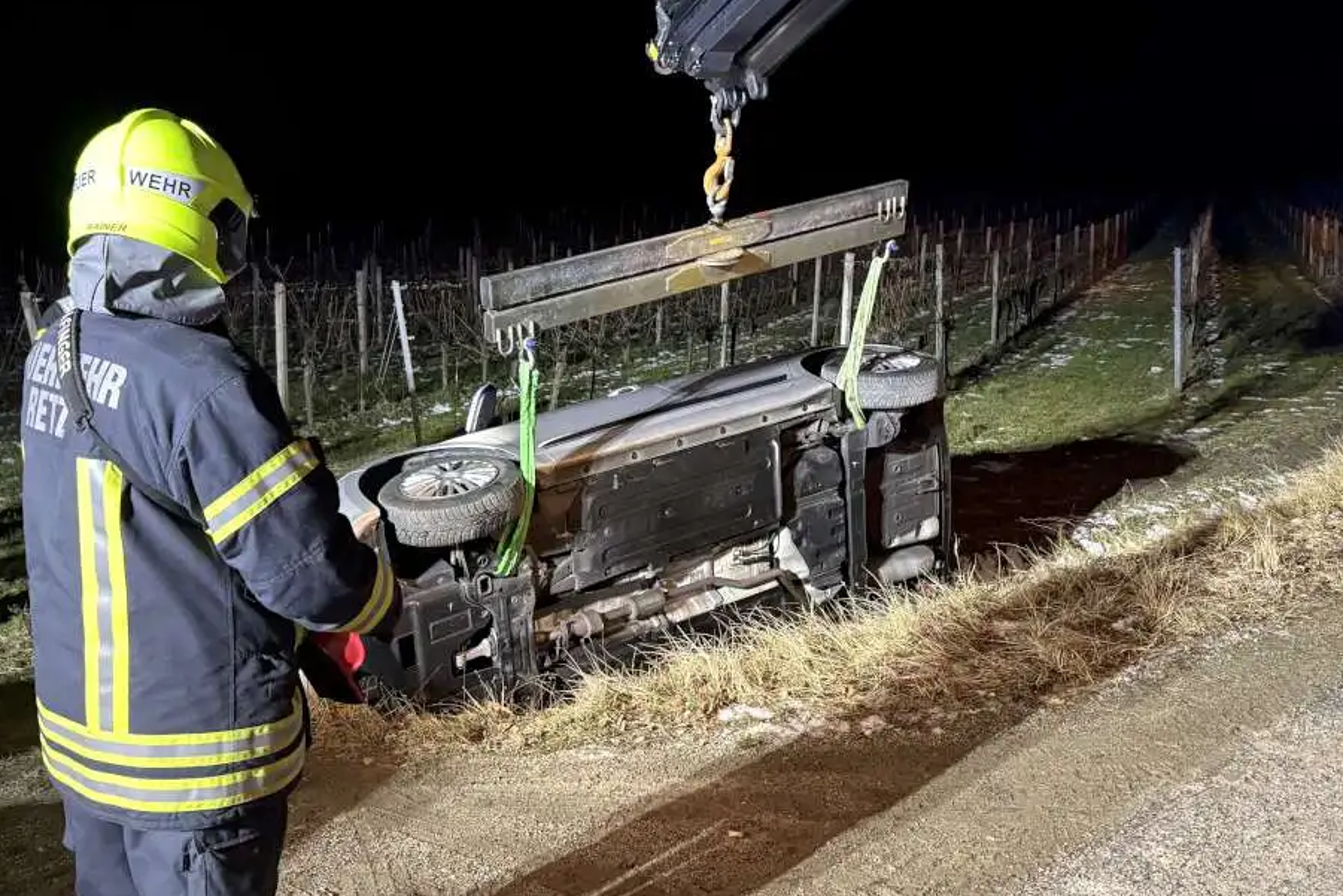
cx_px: 622
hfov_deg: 53.1
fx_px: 1343
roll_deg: -0.5
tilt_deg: -8.6
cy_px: 391
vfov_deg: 36.8
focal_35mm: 36
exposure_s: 1/25
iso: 640
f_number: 1.6
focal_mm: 5.96
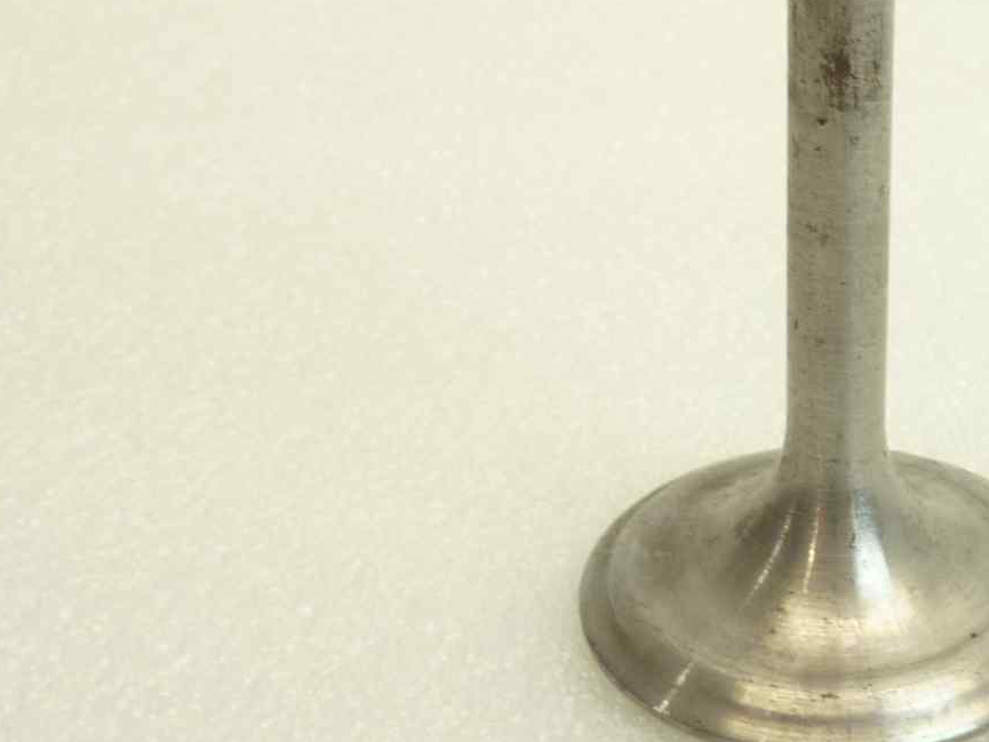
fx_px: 2115
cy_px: 69
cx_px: 863
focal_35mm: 74
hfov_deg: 25.6
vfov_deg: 19.5
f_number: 3.3
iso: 80
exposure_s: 1/25
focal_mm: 4.1
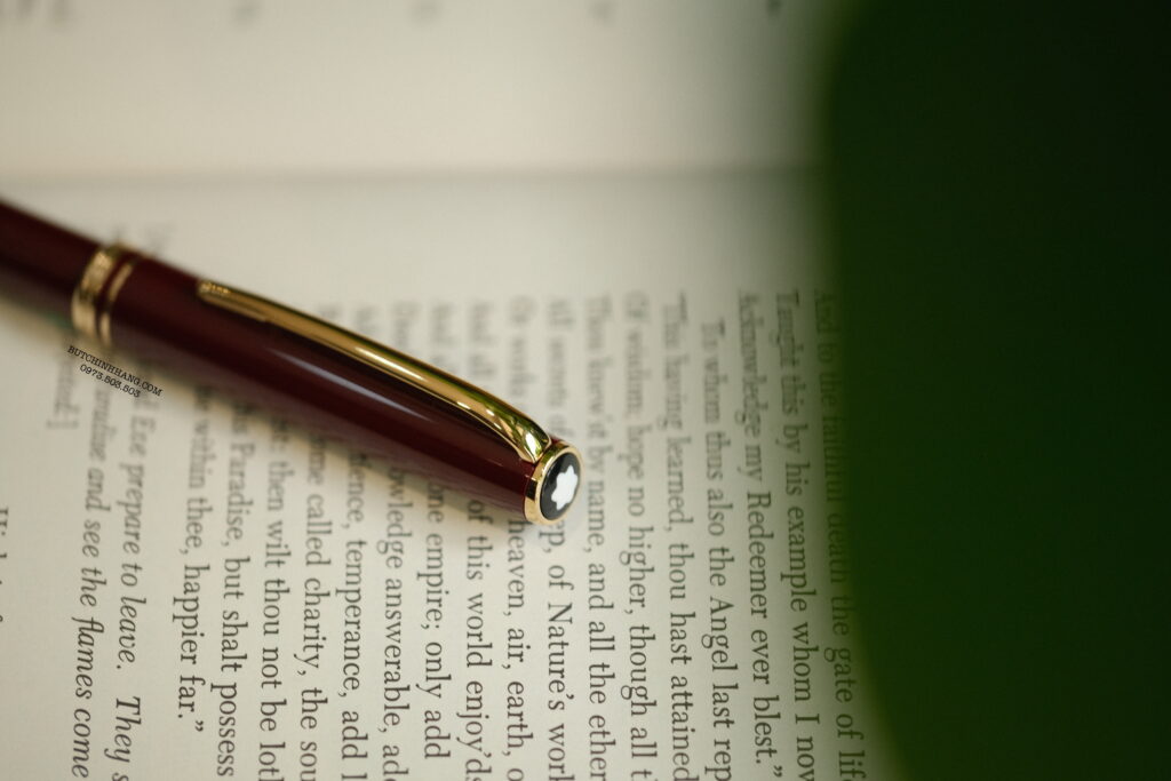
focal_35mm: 120
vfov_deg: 11.4
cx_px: 586
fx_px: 3904
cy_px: 390
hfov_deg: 17.1
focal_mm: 80
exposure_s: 1/120
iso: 200
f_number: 2.8
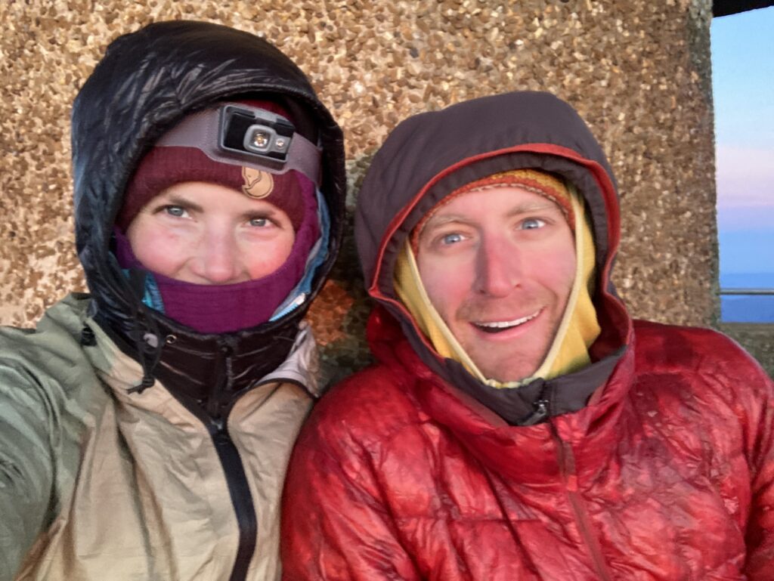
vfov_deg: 44.2
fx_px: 716
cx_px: 387
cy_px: 290
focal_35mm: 32
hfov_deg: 56.8
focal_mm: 2.87
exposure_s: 1/60
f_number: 2.2
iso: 160
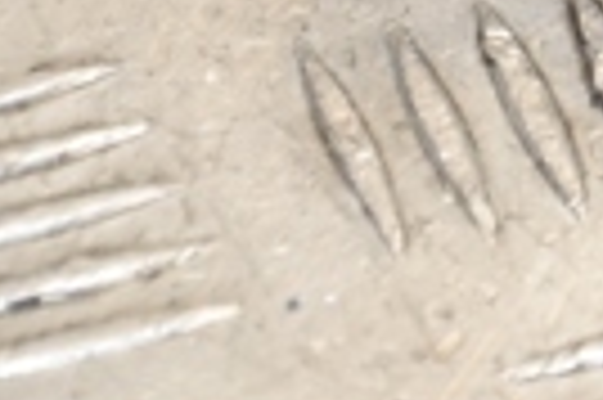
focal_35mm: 657
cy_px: -517
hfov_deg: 3.1
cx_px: 1287
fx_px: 10991
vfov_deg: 2.1
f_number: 5.6
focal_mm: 92
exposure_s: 1/100
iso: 800
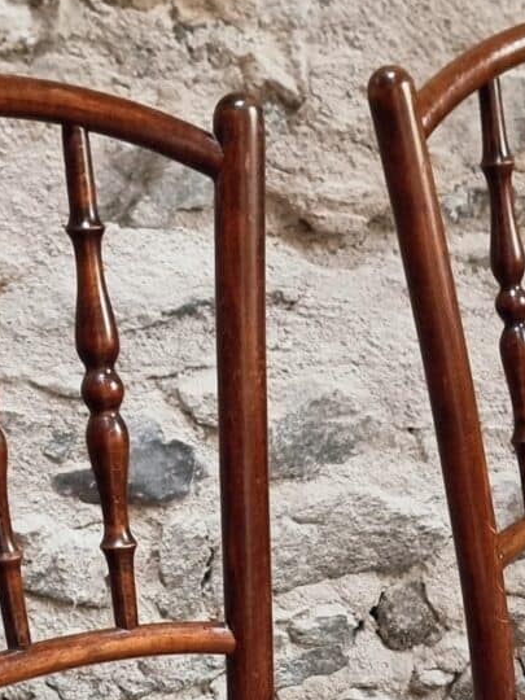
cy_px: 712
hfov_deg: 16.1
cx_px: 452
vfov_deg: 20.8
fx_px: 1840
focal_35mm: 91
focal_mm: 6.7
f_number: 1.8
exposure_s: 1/33
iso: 640
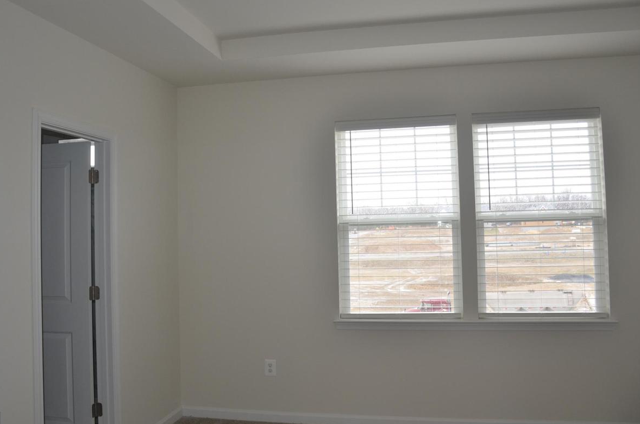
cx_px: 308
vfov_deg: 39.7
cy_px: 180
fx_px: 585
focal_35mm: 33
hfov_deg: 57.3
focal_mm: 18
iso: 400
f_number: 3.5
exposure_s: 1/100
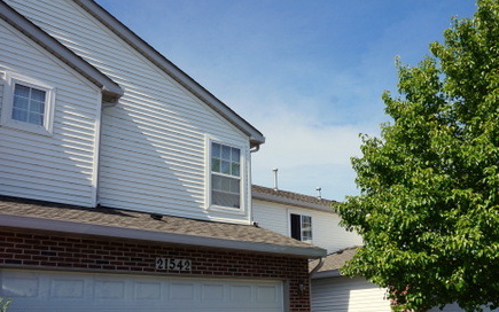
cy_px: 220
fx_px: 490
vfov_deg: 34.8
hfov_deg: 53.6
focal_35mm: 36
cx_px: 301
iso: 100
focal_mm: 16
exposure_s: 1/100
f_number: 14
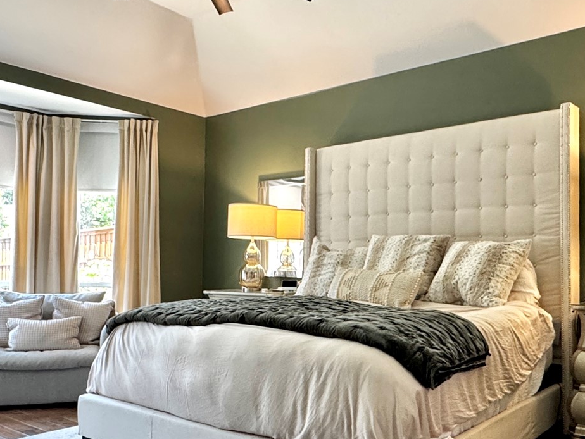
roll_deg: -0.2
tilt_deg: +0.1
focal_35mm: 31
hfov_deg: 58.3
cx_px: 300
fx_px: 524
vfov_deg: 45.3
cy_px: 254
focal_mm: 2.22
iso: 320
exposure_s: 1/120
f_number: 2.2
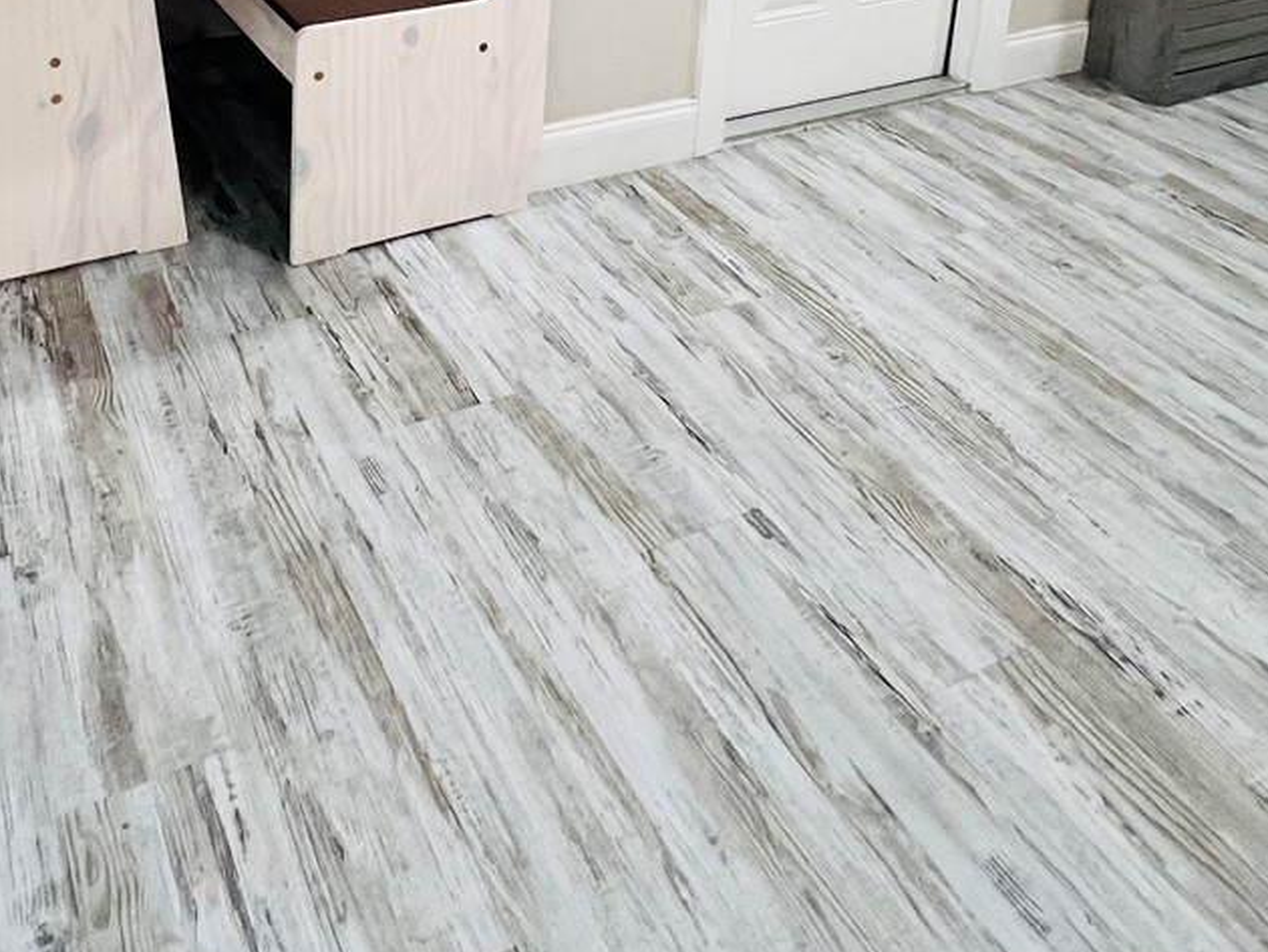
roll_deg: -2.3
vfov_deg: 34.2
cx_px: 511
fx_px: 1209
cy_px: -201
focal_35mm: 33
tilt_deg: -12.1
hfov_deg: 55.0
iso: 160
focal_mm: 1.57
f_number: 1.8
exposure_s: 1/60
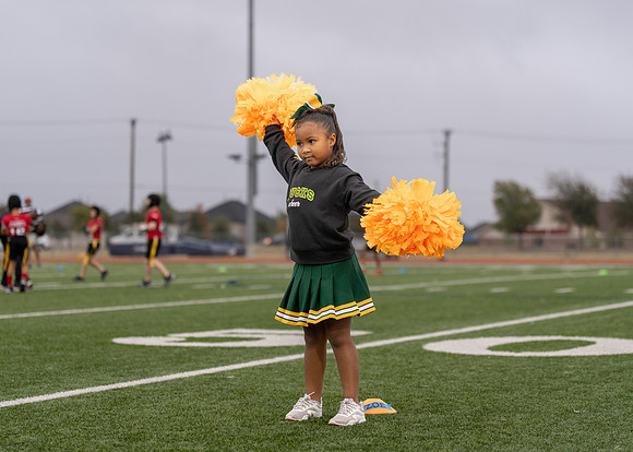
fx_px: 1526
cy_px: 226
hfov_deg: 23.4
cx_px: 316
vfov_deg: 16.8
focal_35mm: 85
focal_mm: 81
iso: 500
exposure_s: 1/1000
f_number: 2.8
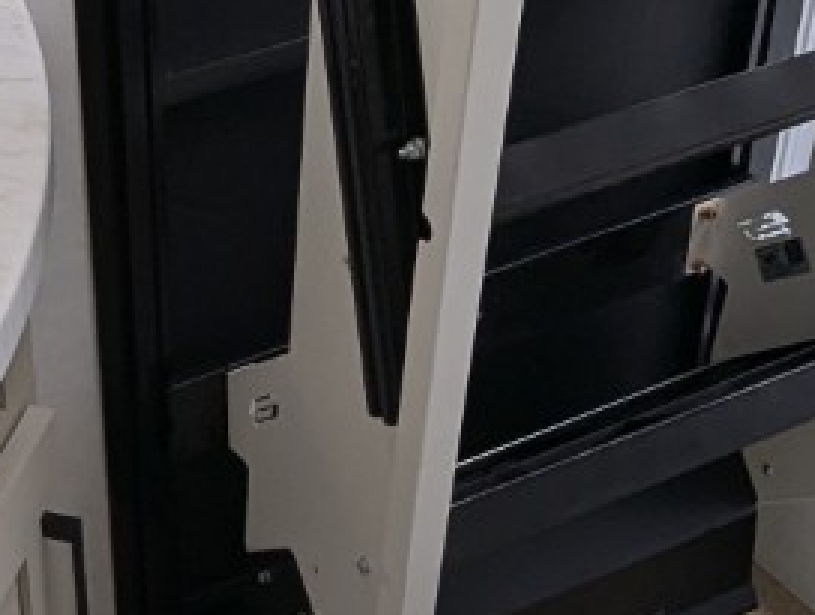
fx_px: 1934
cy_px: 468
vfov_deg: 17.9
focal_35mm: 82
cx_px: 181
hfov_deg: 23.5
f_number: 2.2
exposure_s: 1/243
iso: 96
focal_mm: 2.35
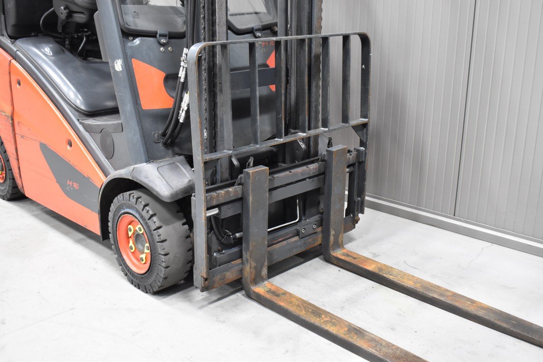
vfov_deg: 33.0
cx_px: 272
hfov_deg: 47.9
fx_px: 611
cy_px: 181
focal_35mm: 40
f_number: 5
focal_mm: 27
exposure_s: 1/20
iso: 1600
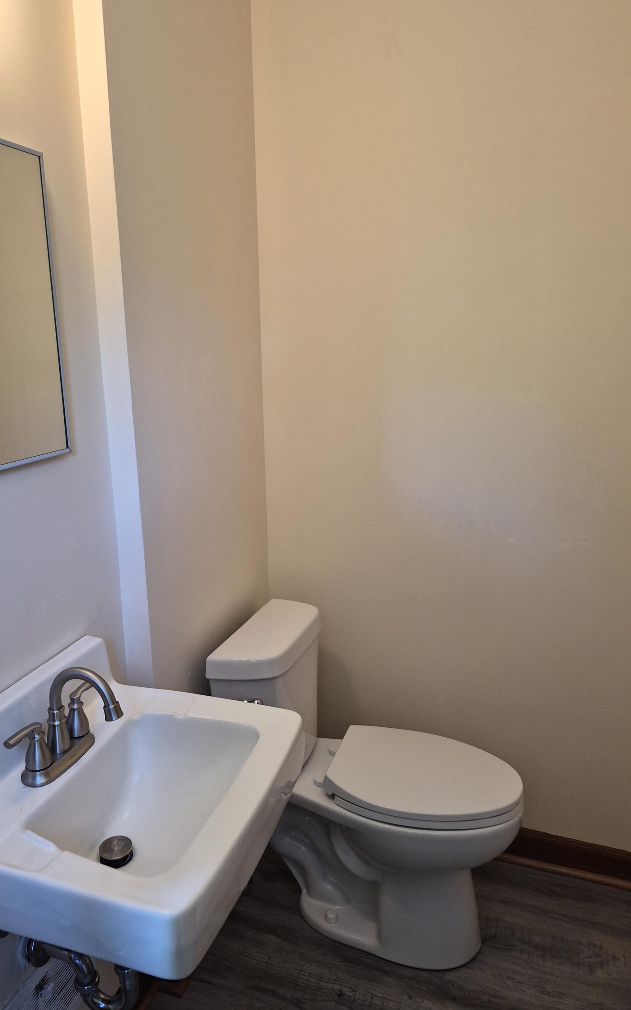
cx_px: 262
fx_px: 688
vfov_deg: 72.5
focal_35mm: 25
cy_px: 511
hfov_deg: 49.1
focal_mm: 5.4
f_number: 1.8
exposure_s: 1/120
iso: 320
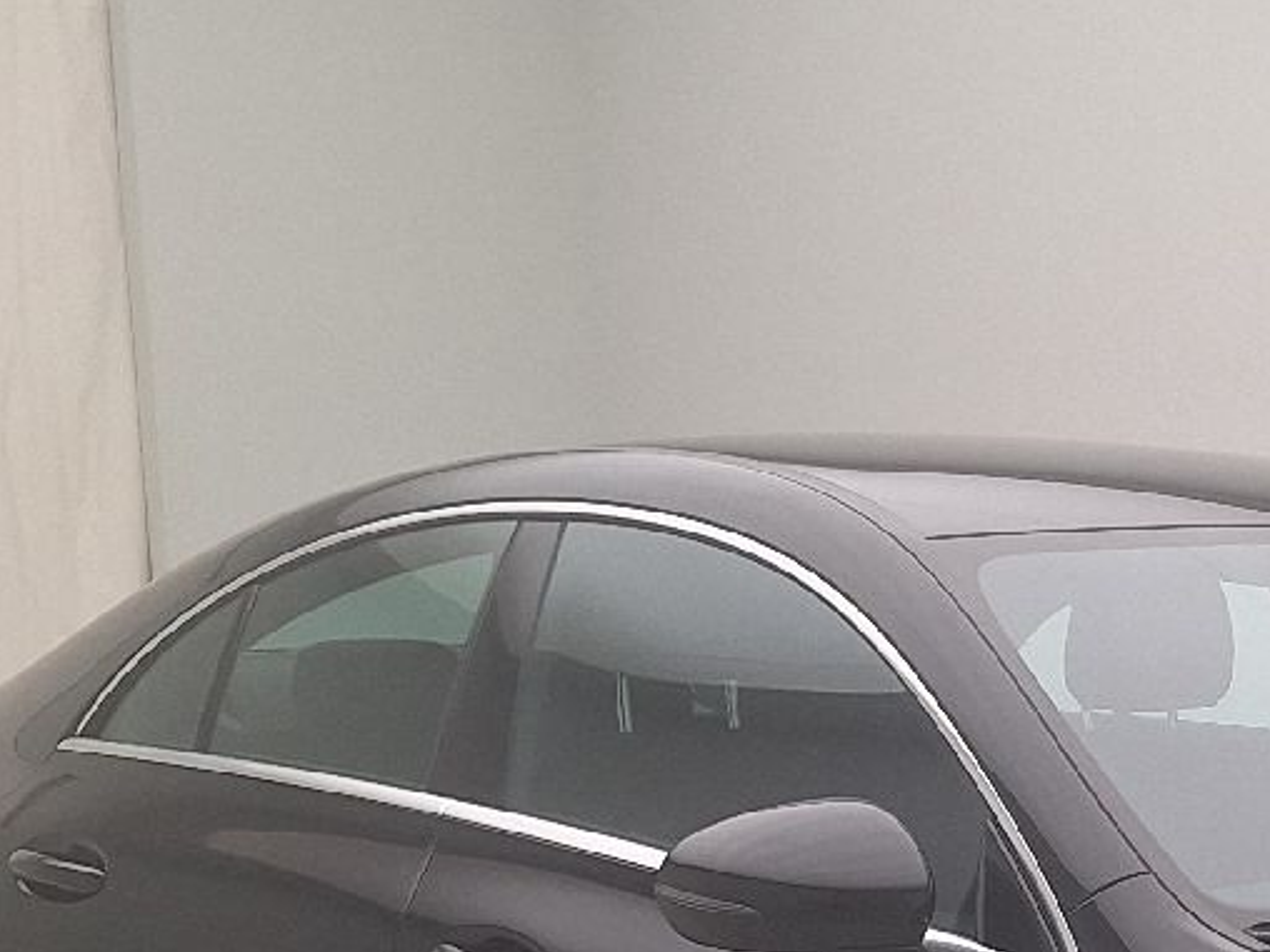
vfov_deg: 16.3
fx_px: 3192
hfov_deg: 20.8
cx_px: 1578
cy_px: 1112
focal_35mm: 87
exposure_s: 1/119
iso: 40
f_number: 1.8
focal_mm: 5.54
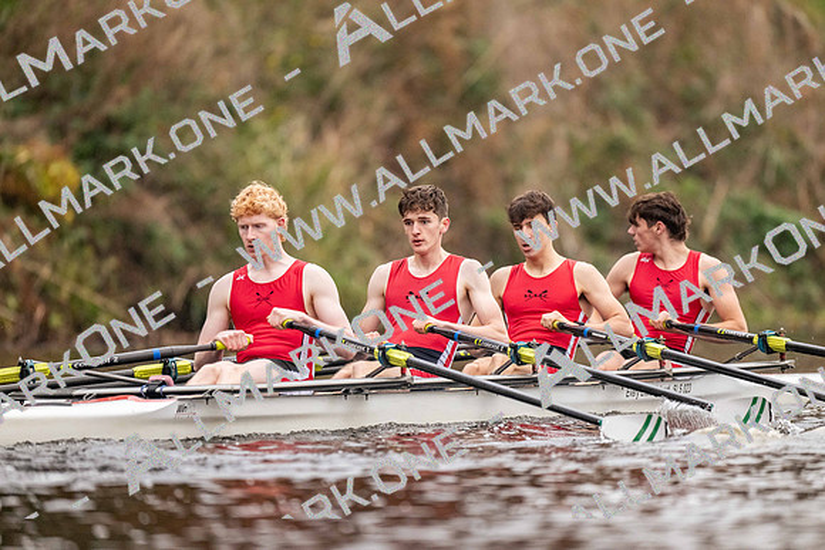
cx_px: 412
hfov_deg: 3.4
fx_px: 13753
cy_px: 275
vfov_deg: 2.3
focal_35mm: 600
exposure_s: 1/2500
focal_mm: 600
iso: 3600
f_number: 4
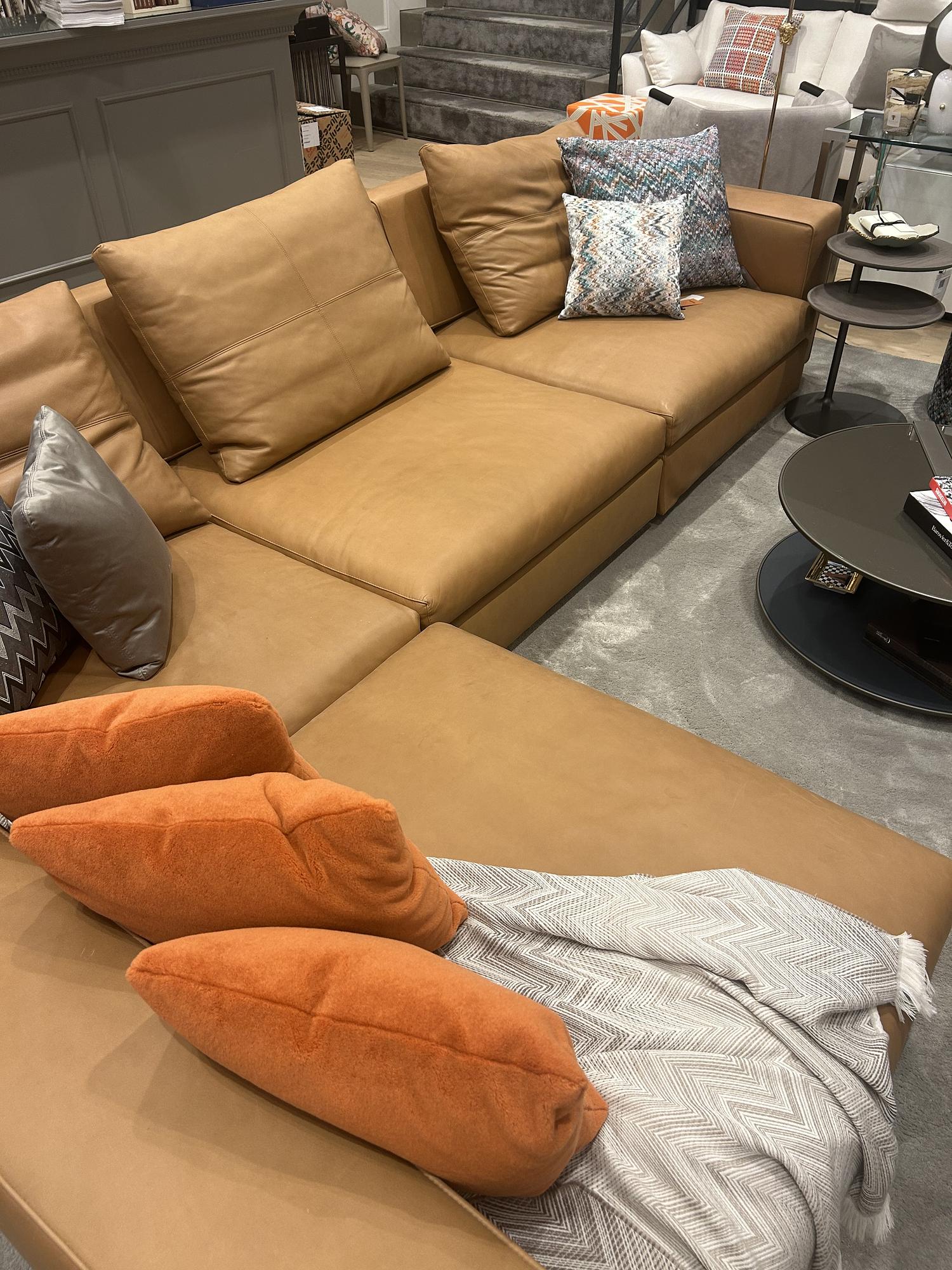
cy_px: 635
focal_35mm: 26
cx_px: 476
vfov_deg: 67.3
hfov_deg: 53.1
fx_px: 953
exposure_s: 1/50
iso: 80
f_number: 1.5
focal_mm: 5.7
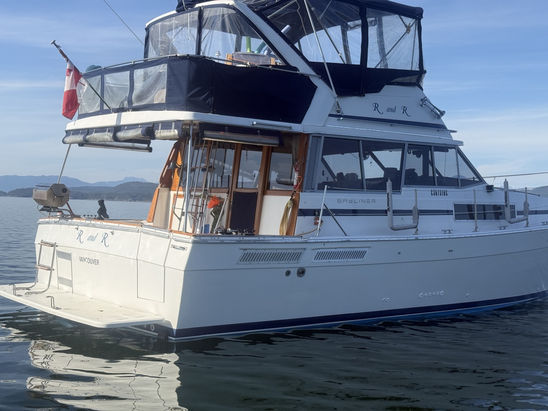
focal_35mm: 48
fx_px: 760
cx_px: 274
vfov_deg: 30.3
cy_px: 206
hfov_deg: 39.7
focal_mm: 6.76
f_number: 1.78
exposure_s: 1/6024
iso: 80
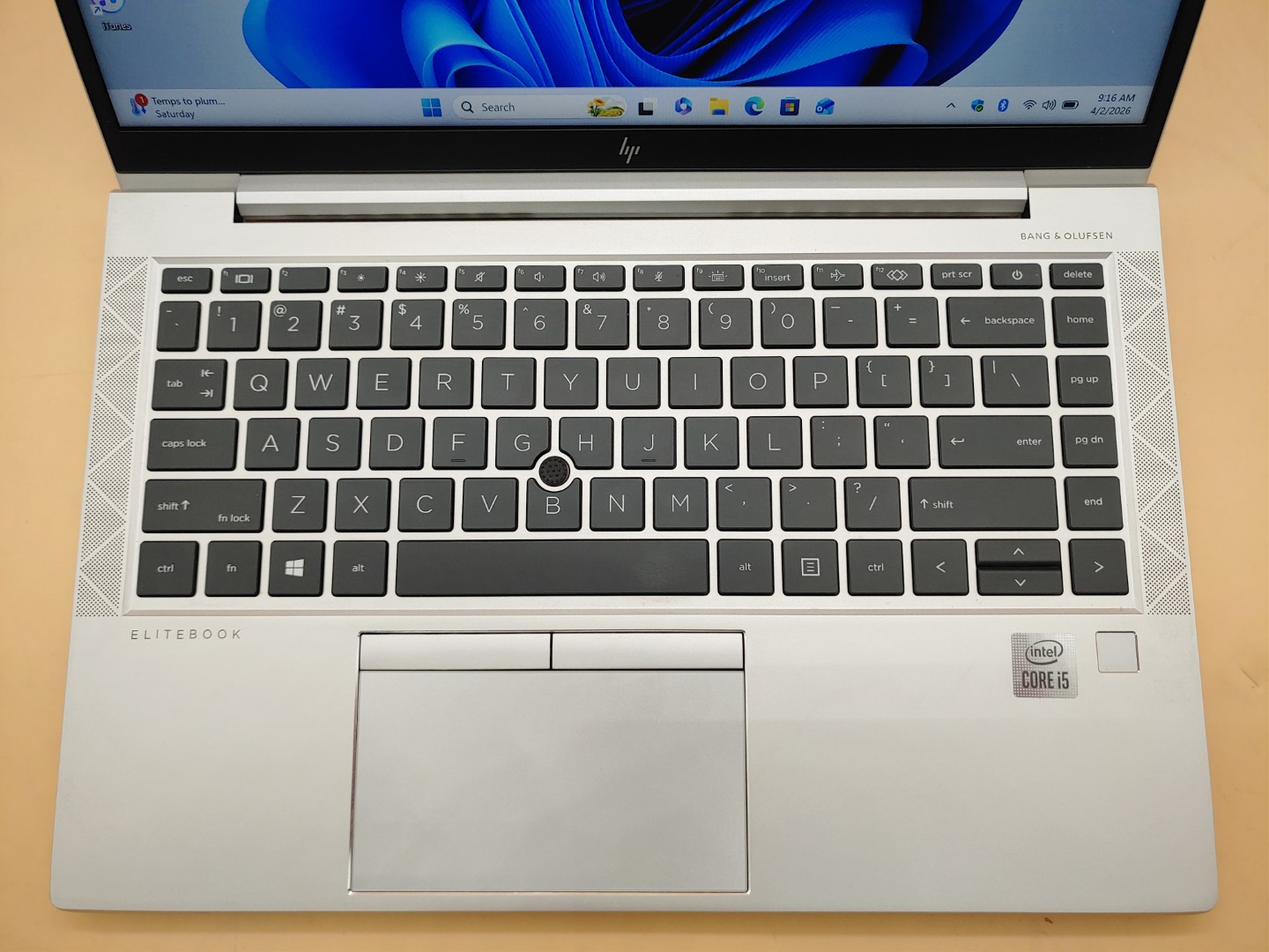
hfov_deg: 67.3
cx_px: 634
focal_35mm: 26
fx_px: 953
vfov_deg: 53.1
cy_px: 476
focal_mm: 4.36
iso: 50
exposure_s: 1/117
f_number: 1.8
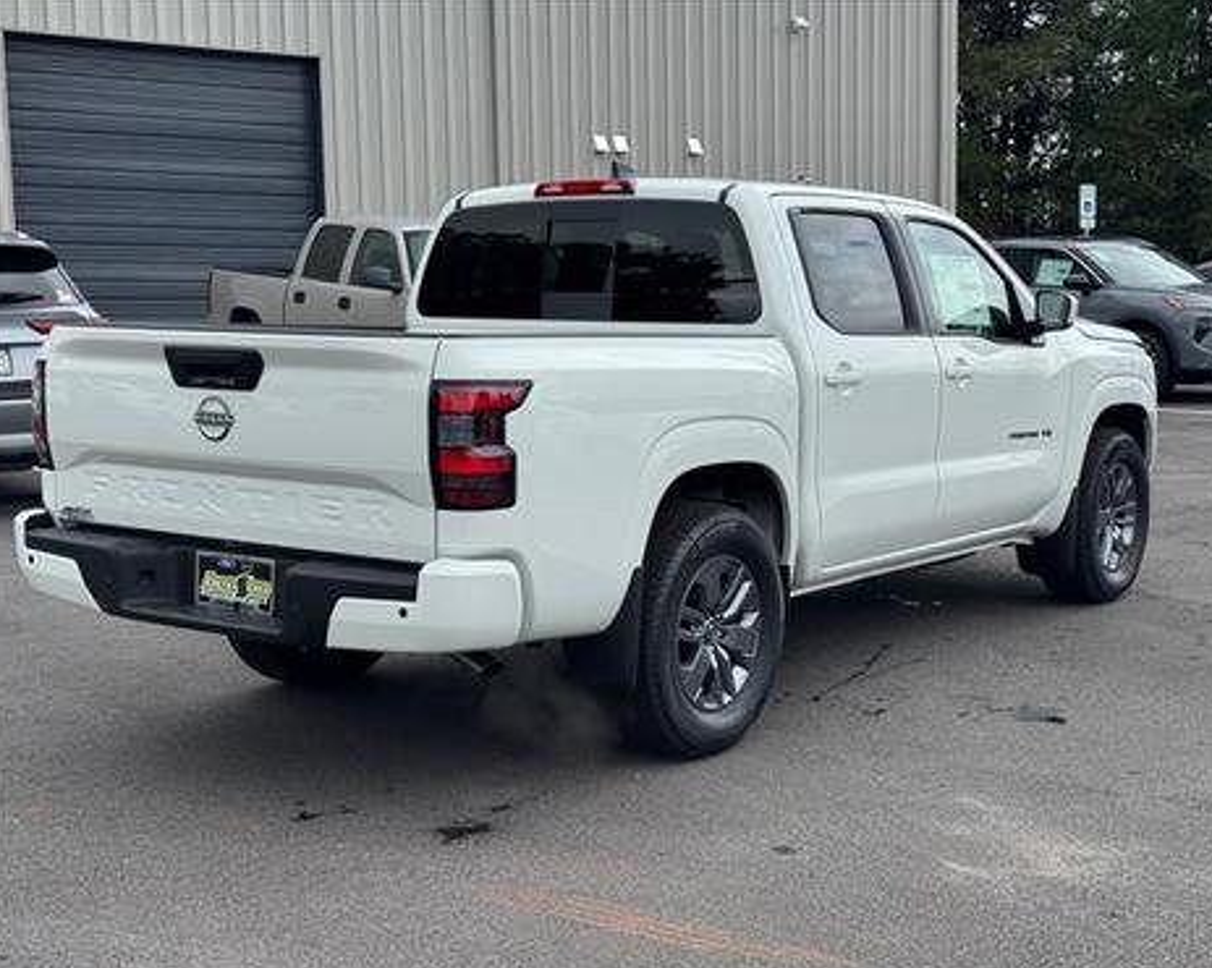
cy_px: 489
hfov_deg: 36.7
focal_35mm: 51
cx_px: 586
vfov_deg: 29.7
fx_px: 1829
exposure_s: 1/2110
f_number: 1.78
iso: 64
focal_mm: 6.76
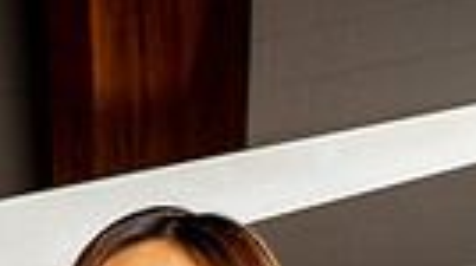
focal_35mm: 123
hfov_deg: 17.4
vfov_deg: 8.4
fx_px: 1551
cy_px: 784
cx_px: 188
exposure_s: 1/200
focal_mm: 35
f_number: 6.3
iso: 200
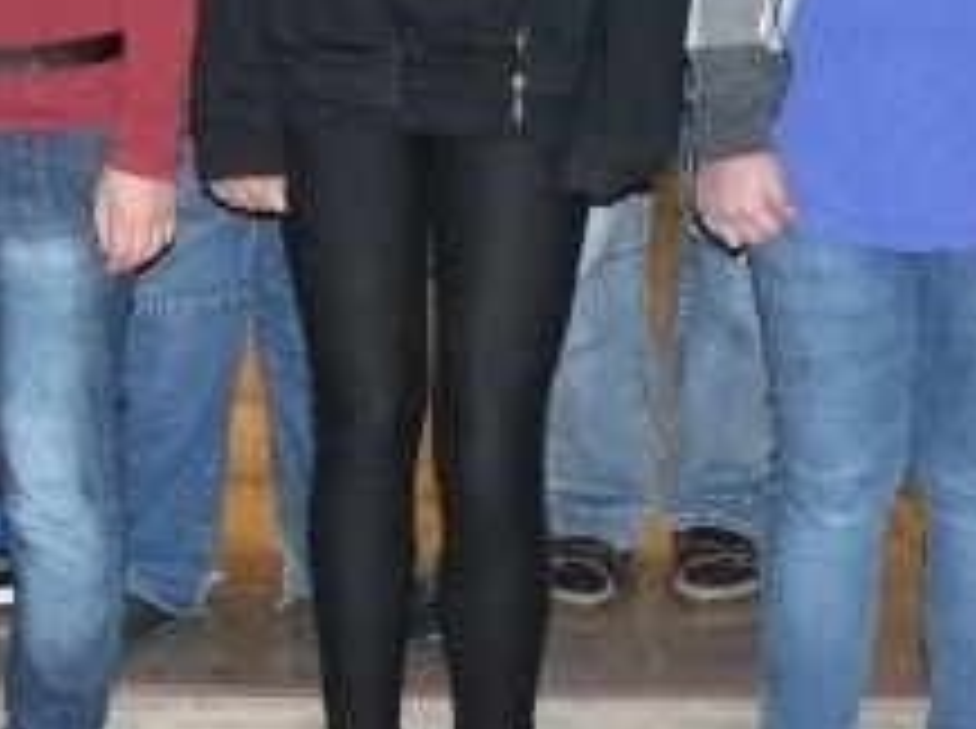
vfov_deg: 13.0
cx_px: 49
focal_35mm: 113
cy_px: 94
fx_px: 3181
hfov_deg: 17.1
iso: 400
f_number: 2.8
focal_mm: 6
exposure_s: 1/30
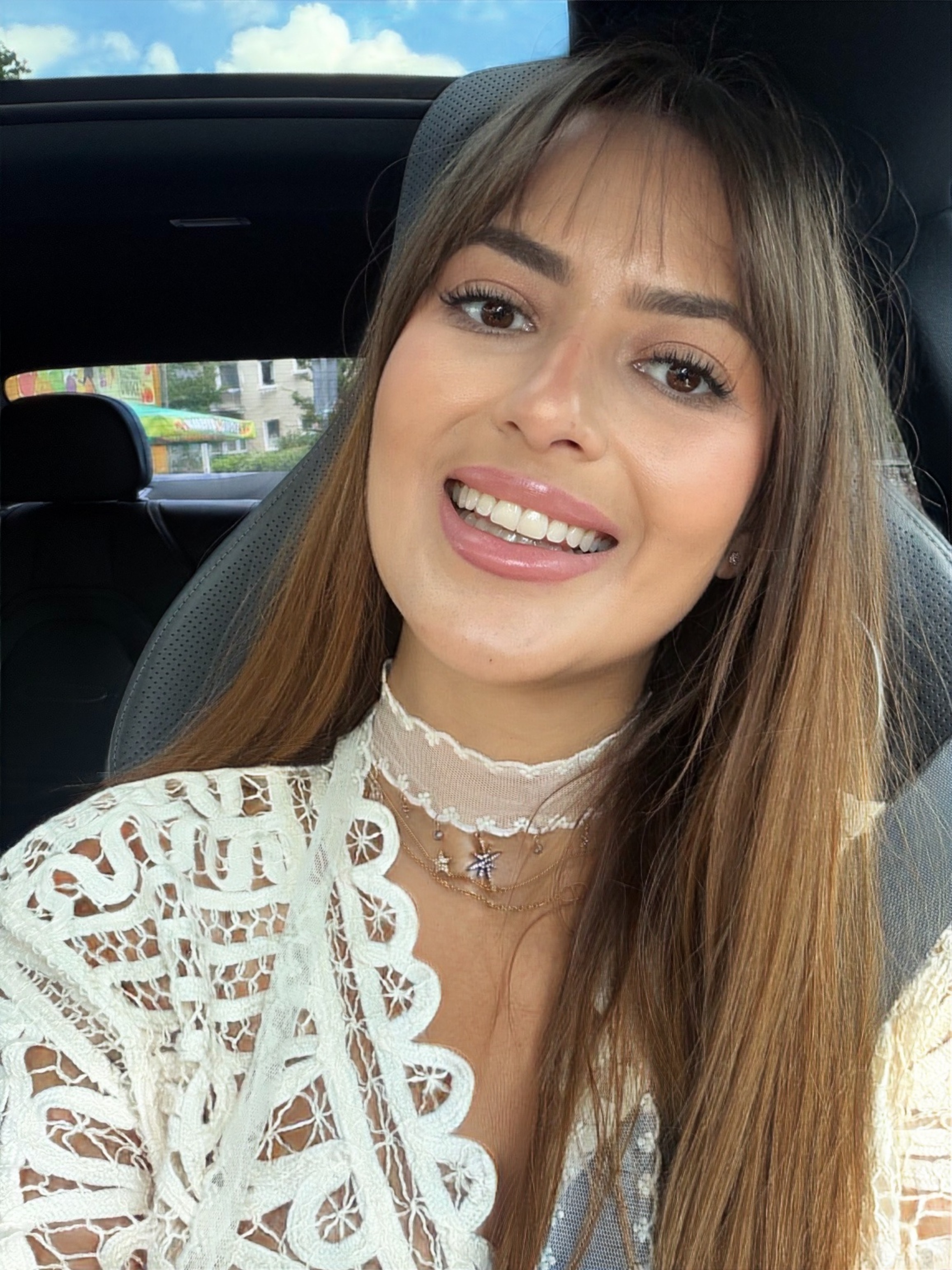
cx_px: 476
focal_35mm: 30
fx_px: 1100
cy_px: 635
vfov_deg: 60.0
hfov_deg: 46.8
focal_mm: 2.71
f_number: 1.9
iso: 80
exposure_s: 1/69
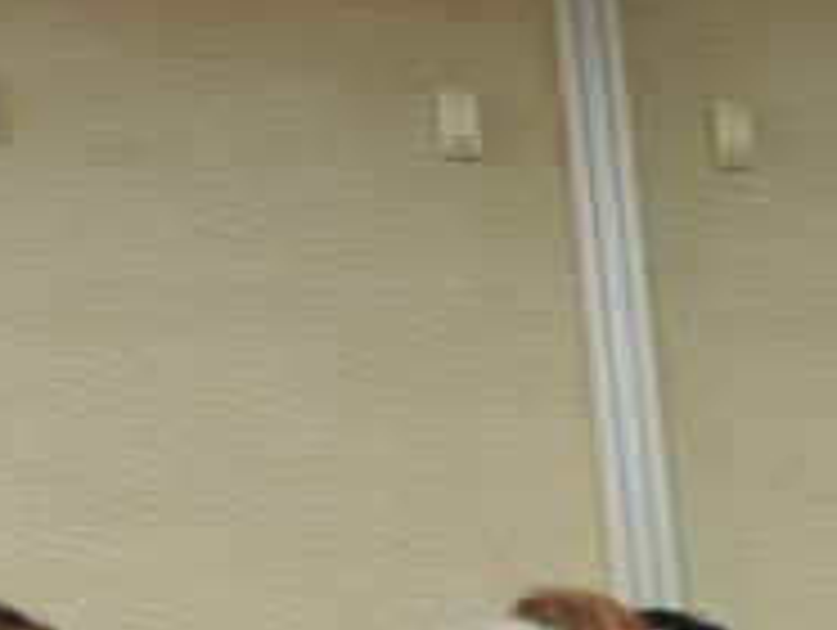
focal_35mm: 132
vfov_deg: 10.5
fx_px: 3196
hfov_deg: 11.2
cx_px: 2282
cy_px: 1174
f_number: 3
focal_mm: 4.3
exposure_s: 1/15
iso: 400
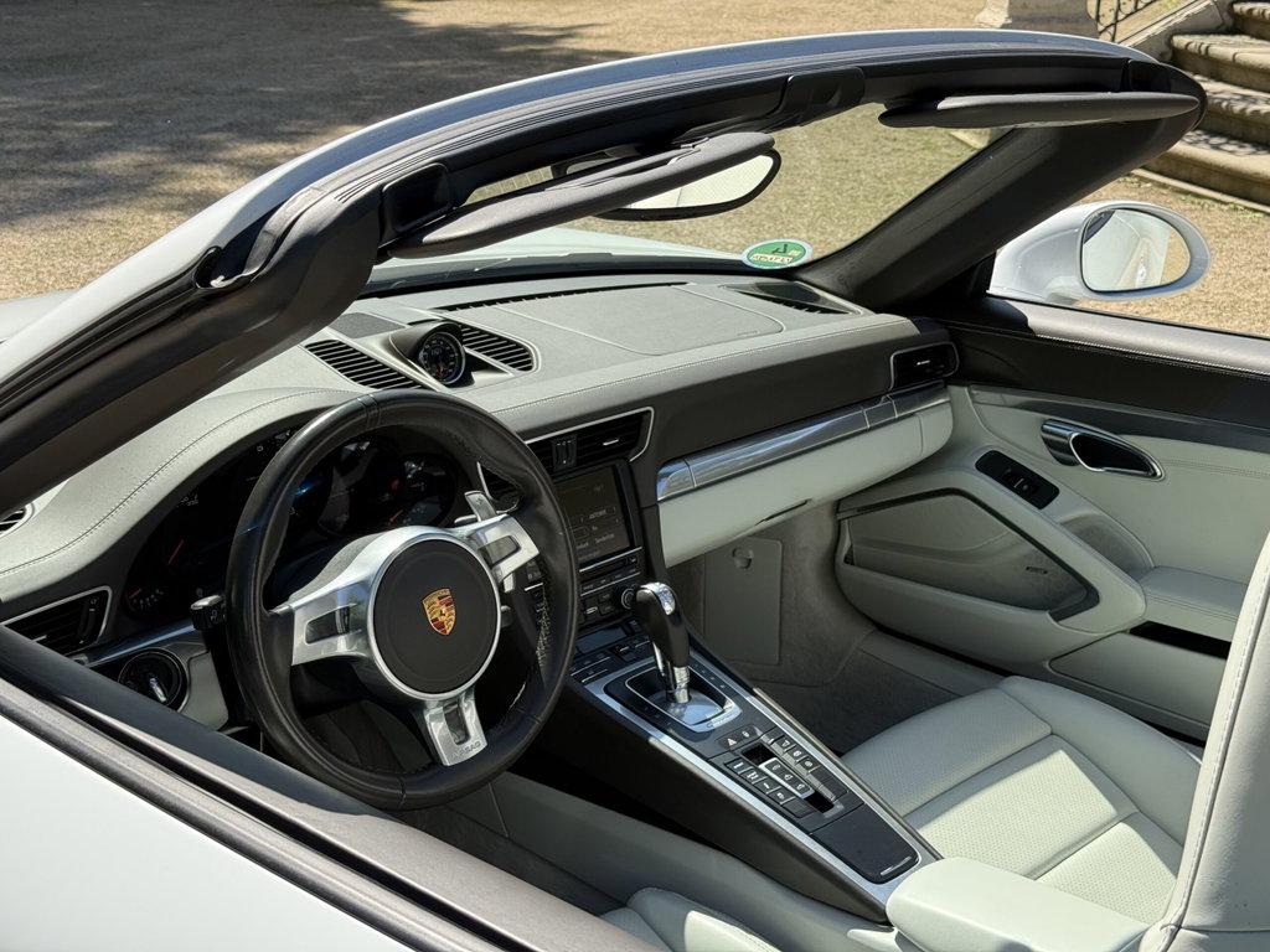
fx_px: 1761
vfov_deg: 30.3
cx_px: 635
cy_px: 476
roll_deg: +0.3
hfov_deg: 39.7
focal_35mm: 48
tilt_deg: -19.3
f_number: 1.78
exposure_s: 1/786
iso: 64
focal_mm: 6.76
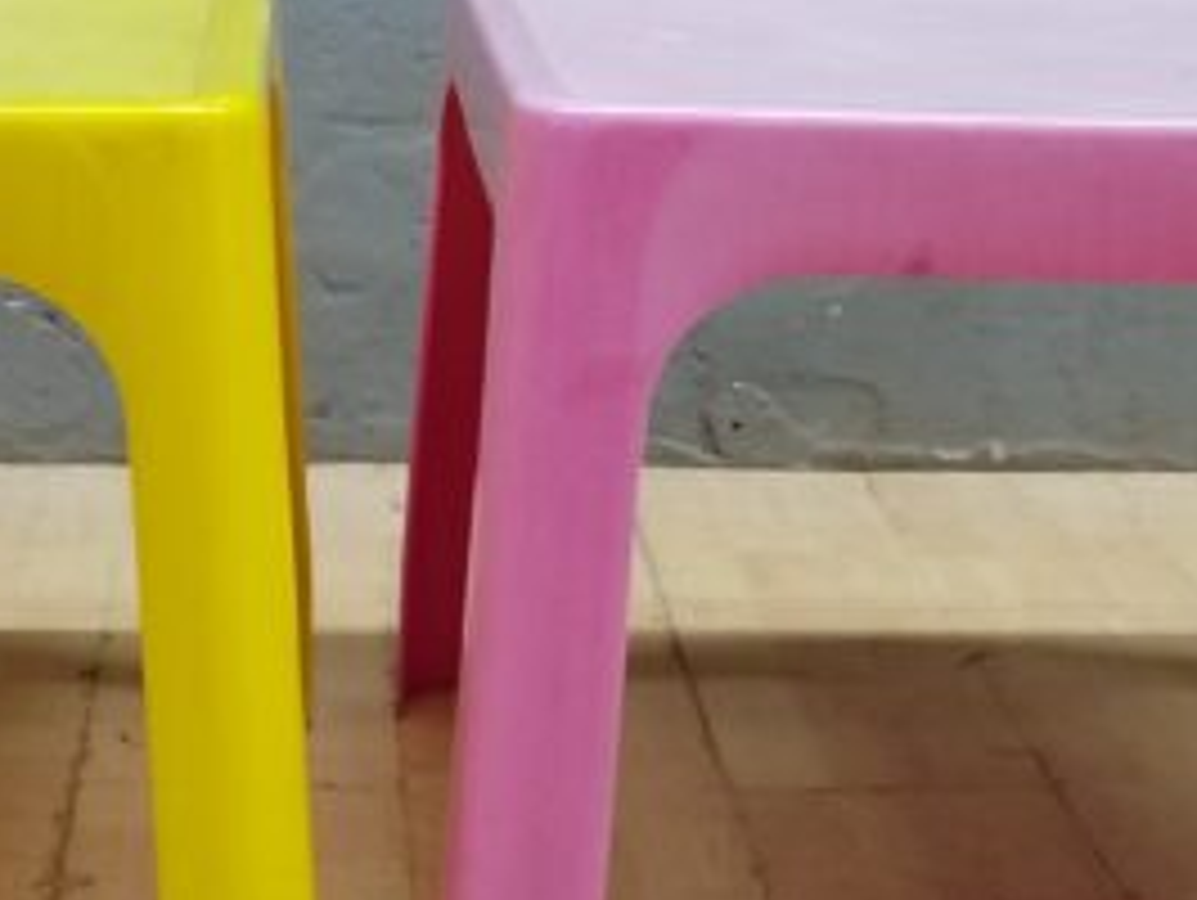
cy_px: 130
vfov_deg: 14.7
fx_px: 3461
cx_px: 374
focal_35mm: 100
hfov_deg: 19.5
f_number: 1.8
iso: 580
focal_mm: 4.25
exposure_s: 1/20
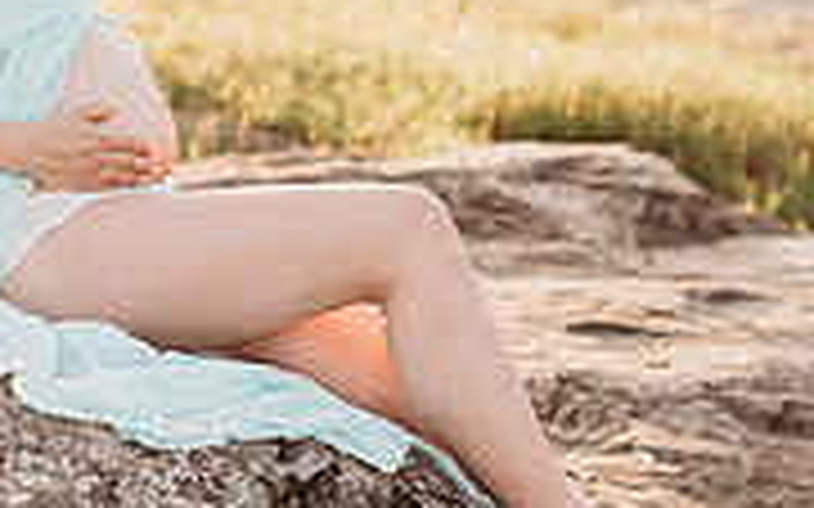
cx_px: 468
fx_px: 6143
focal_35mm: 277
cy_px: -88
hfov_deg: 7.6
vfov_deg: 4.7
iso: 160
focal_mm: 85
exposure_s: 1/500
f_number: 2.5
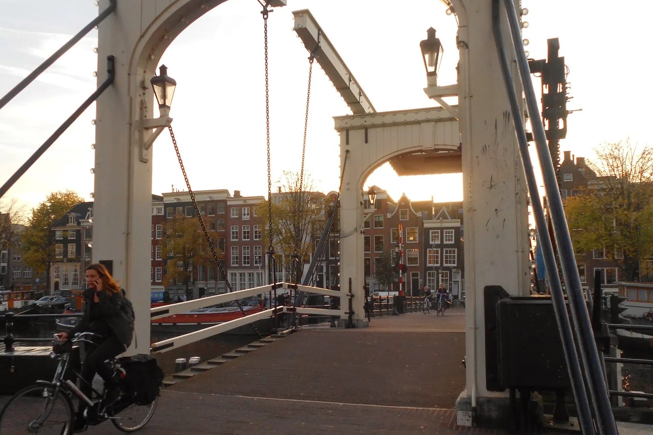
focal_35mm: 30
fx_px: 544
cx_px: 341
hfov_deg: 61.9
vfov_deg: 43.5
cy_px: 240
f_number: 3.5
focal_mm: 4.6
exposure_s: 1/250
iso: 125
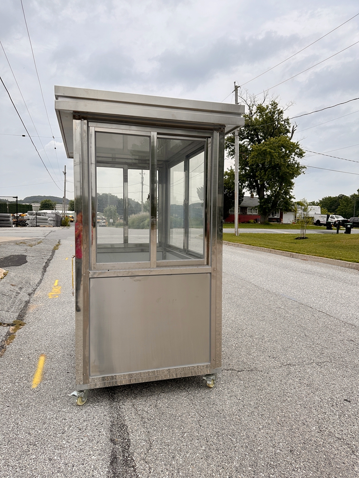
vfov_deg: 71.6
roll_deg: -2.9
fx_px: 332
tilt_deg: -2.5
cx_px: 180
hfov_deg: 56.8
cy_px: 239
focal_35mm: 24
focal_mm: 6.86
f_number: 1.78
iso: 80
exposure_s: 1/4762
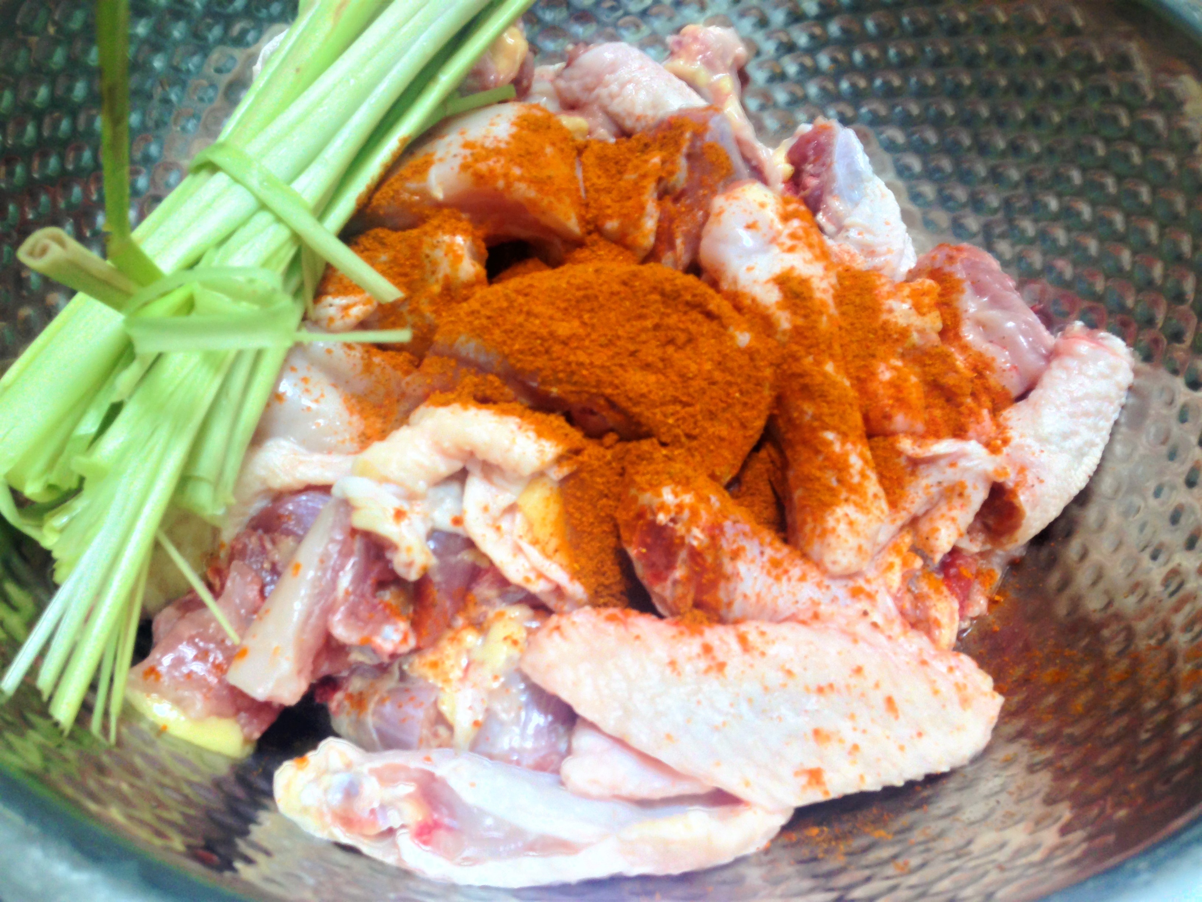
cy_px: 451
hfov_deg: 55.4
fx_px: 1146
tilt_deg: -50.9
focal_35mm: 33
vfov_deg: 42.9
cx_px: 601
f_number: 2.4
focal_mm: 4.12
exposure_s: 1/24
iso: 50
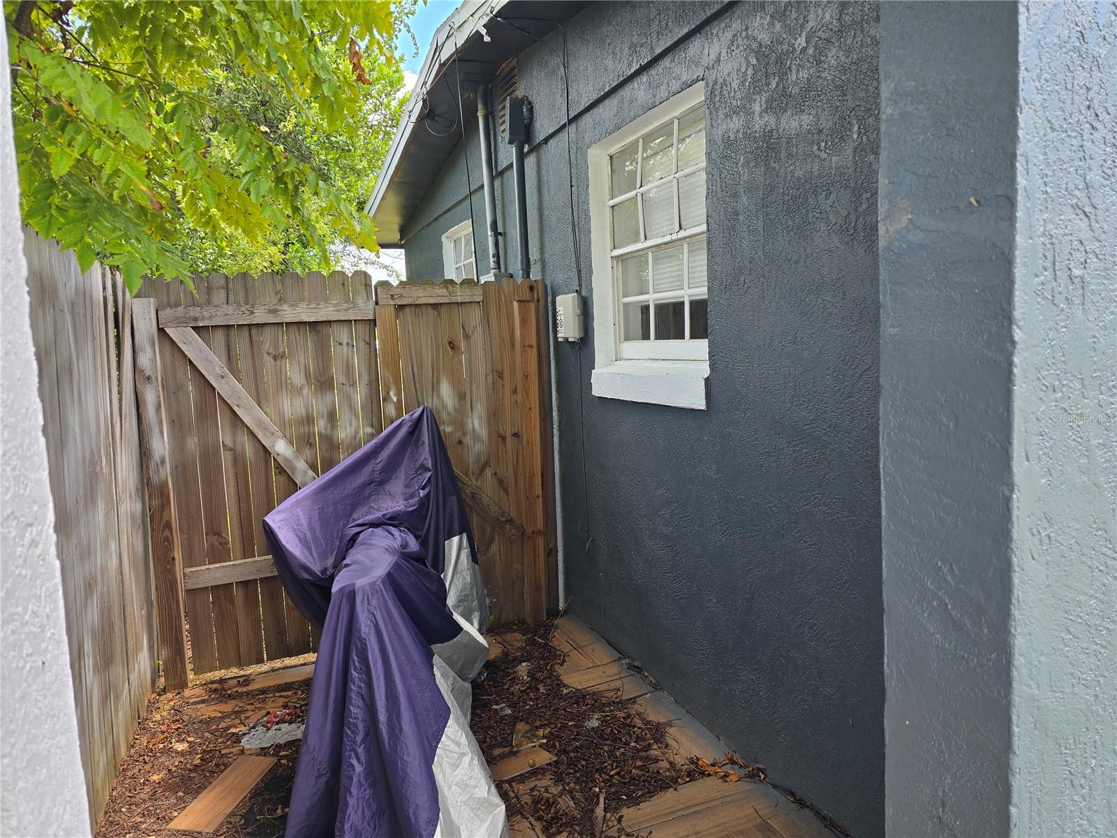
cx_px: 558
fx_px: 742
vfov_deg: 58.9
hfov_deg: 73.9
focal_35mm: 23
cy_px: 419
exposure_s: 1/180
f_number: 1.7
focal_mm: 6.3
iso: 32
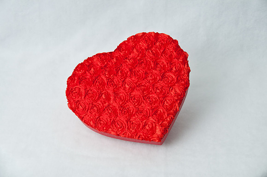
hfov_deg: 28.1
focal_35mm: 72
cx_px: 134
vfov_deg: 18.9
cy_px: 88
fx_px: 533
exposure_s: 1/20
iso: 200
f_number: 5.6
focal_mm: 48
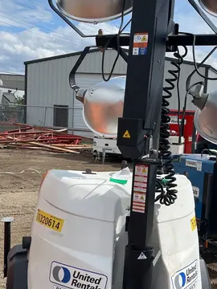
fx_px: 443
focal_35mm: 53
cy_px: 188
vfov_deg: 35.9
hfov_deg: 27.4
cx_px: 140
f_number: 1.6
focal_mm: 5.1
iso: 50
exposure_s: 1/4310
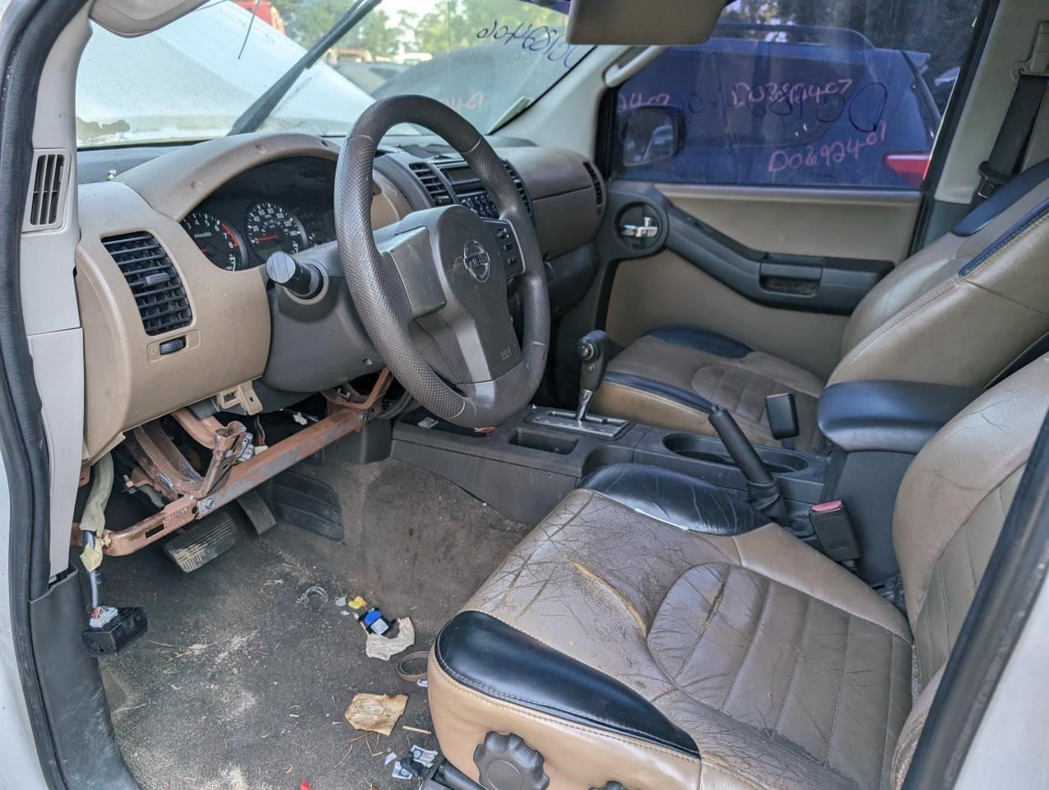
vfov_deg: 56.9
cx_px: 524
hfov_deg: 71.5
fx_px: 728
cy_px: 395
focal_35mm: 24
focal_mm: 6.9
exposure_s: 1/159
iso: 28
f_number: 1.68
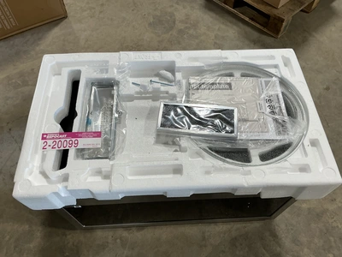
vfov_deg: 49.7
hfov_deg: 63.4
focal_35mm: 28
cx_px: 171
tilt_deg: -57.2
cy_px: 128
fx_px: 277
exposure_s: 1/60
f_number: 1.8
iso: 40
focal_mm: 3
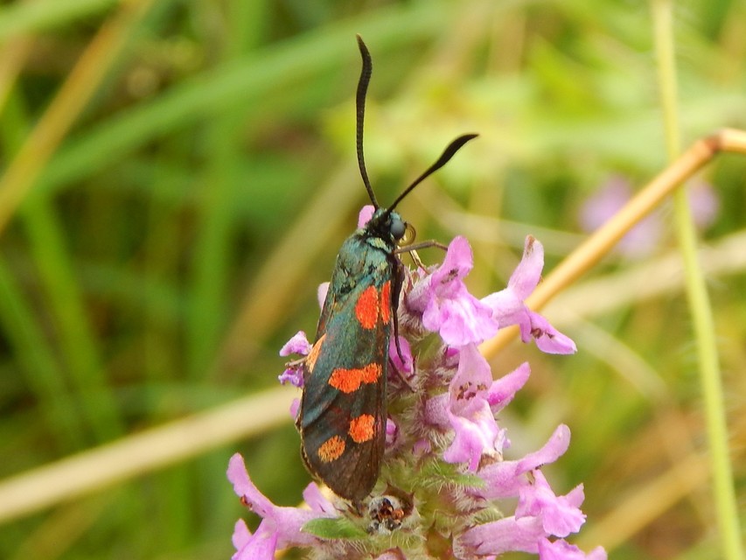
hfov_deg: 21.1
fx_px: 2004
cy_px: 280
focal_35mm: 93
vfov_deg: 15.9
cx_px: 373
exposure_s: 1/100
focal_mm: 16.6
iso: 125
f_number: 4.4
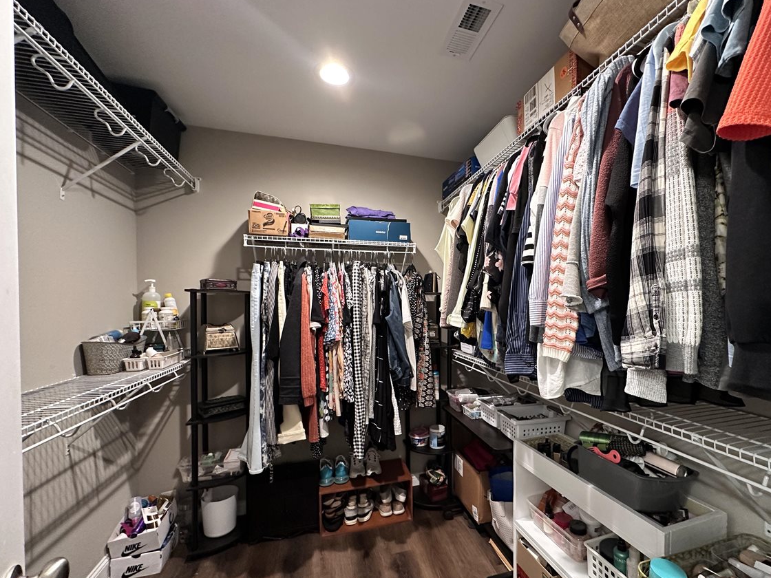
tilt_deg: -0.1
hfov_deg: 94.0
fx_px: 356
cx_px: 435
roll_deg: -0.5
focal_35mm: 16
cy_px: 312
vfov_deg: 78.0
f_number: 2.2
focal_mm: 2.22
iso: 400
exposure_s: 1/60
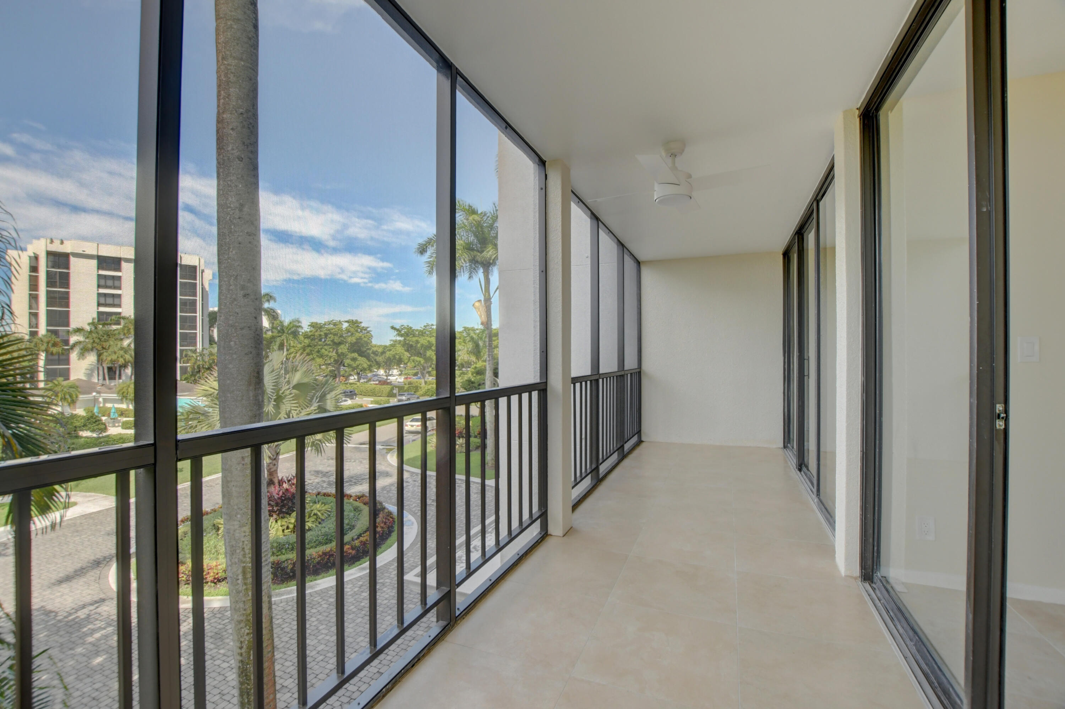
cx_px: 532
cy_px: 354
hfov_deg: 100.4
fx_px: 444
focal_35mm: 15
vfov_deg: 77.3
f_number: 8
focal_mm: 10
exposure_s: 1/500
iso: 1000
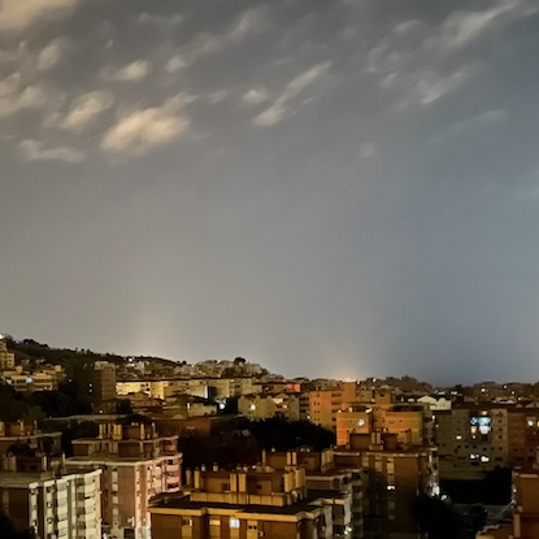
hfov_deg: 35.9
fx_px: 810
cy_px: 399
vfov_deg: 36.0
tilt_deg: -0.7
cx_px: 130
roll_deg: +1.1
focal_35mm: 46
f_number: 1.78
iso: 5000
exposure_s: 1
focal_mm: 6.86
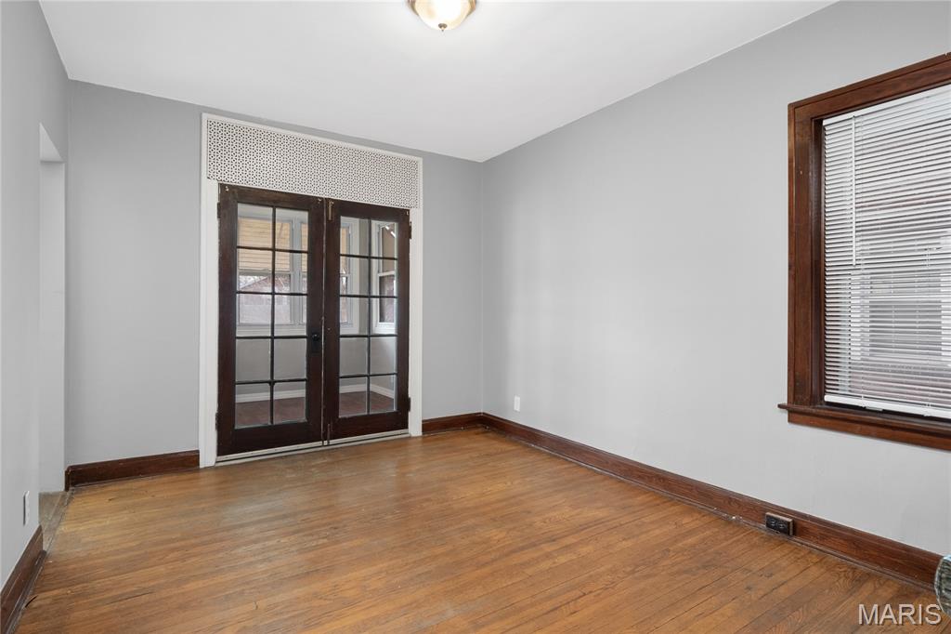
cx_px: 476
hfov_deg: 90.0
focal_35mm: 18
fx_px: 475
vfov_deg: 67.3
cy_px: 317
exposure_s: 1/3
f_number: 8
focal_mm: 9
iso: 400
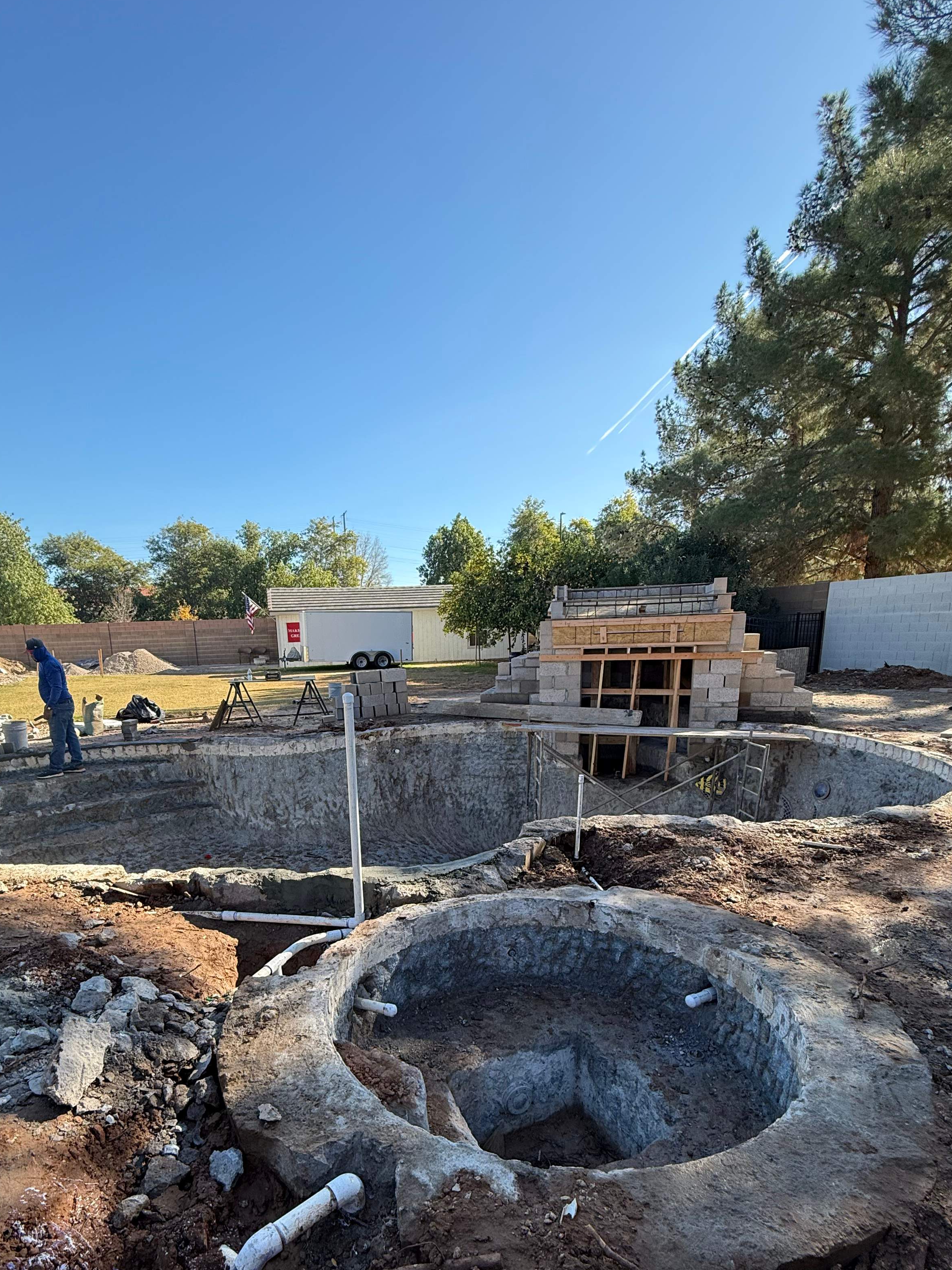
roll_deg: +2.1
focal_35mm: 18
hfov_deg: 71.3
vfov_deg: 86.1
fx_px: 660
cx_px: 413
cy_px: 791
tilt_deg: -13.0
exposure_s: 1/742
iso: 64
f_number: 2.2
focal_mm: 2.22
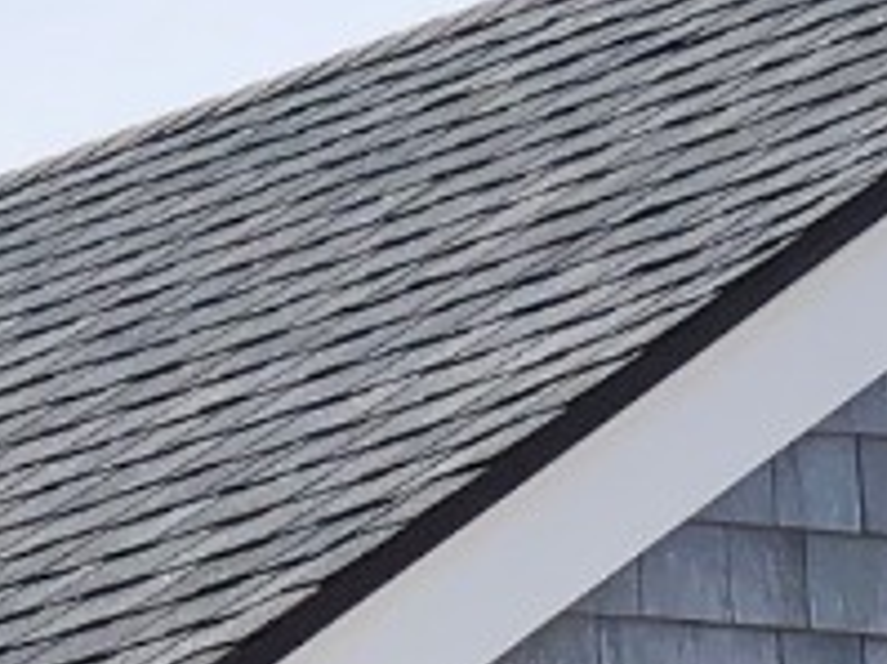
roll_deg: +1.6
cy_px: 1858
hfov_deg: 5.3
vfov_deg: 3.9
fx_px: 9629
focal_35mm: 376
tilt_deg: +2.0
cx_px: 401
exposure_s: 1/1066
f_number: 2.4
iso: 16
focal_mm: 6
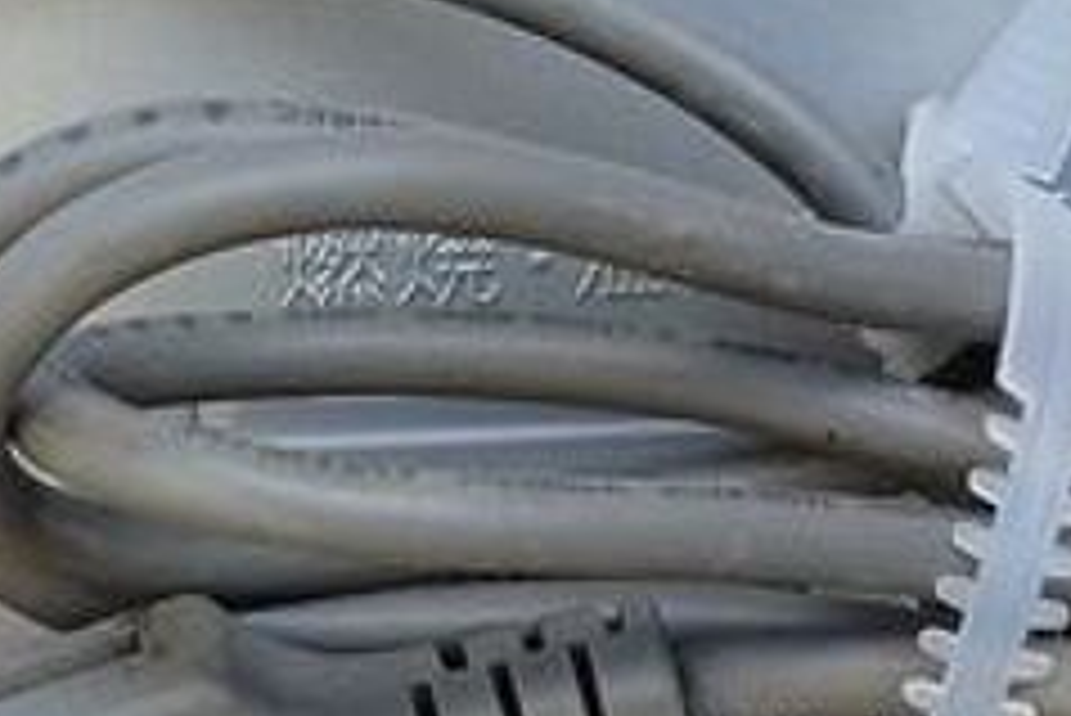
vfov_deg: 8.3
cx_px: 198
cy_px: 1434
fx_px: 4673
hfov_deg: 13.0
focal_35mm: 157
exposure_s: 1/152
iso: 20
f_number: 1.8
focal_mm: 3.98
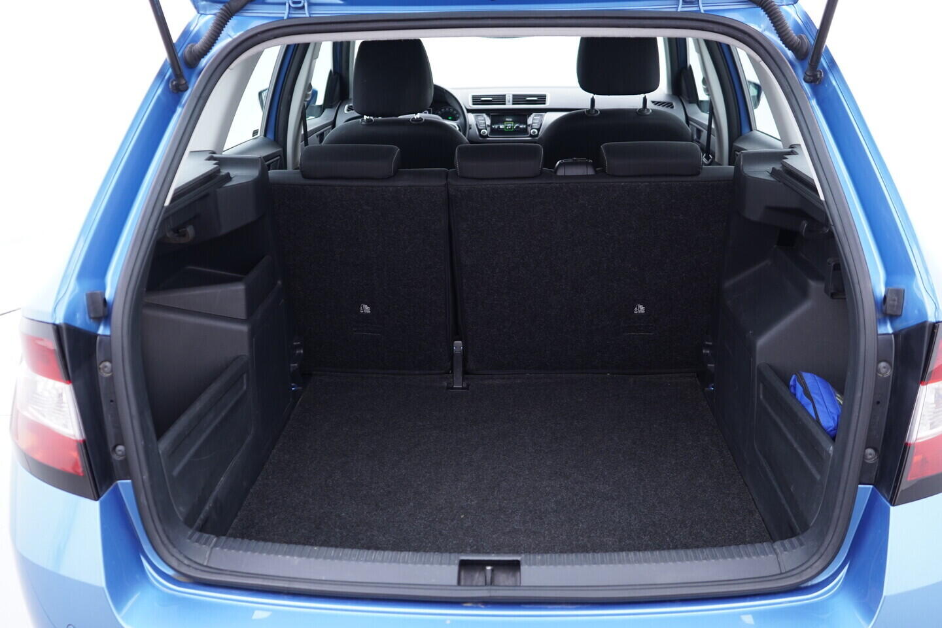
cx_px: 471
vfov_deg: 36.9
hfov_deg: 53.1
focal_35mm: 36
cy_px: 314
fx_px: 942
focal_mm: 24
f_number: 2.8
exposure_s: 1/40
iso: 250
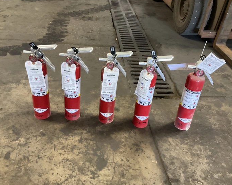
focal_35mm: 31
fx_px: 213
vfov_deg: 47.1
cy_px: 91
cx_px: 120
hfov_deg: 57.2
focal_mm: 3
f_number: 1.8
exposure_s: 1/40
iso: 200
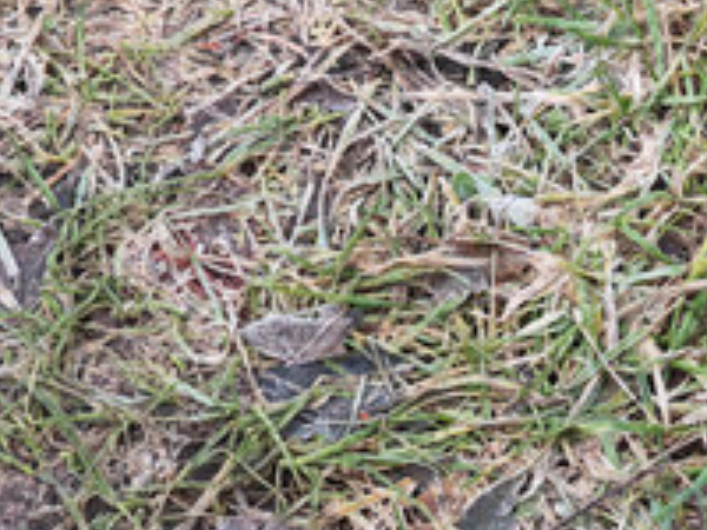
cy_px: 556
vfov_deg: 6.2
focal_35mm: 238
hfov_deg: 8.3
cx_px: 672
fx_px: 4861
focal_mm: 14.92
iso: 125
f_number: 3
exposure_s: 1/50
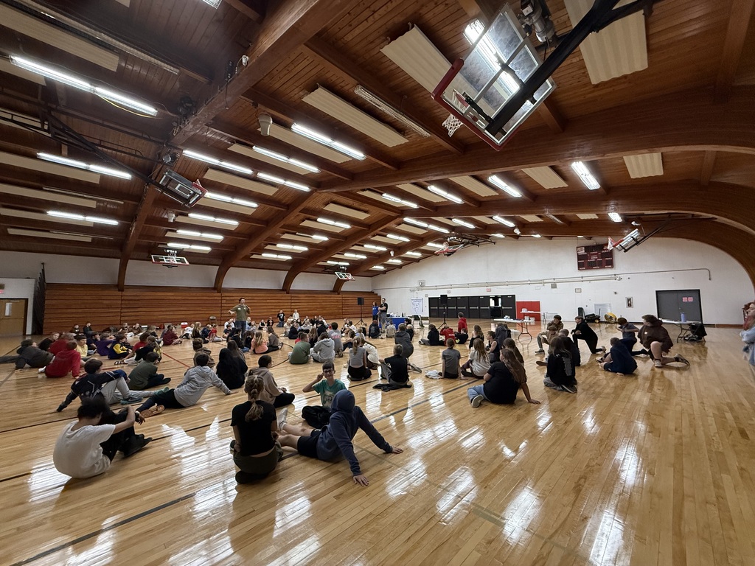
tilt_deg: +4.1
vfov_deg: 85.7
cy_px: 283
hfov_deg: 102.1
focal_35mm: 14
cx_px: 378
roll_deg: +0.8
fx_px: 305
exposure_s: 1/120
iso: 640
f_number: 2.2
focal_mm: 2.22
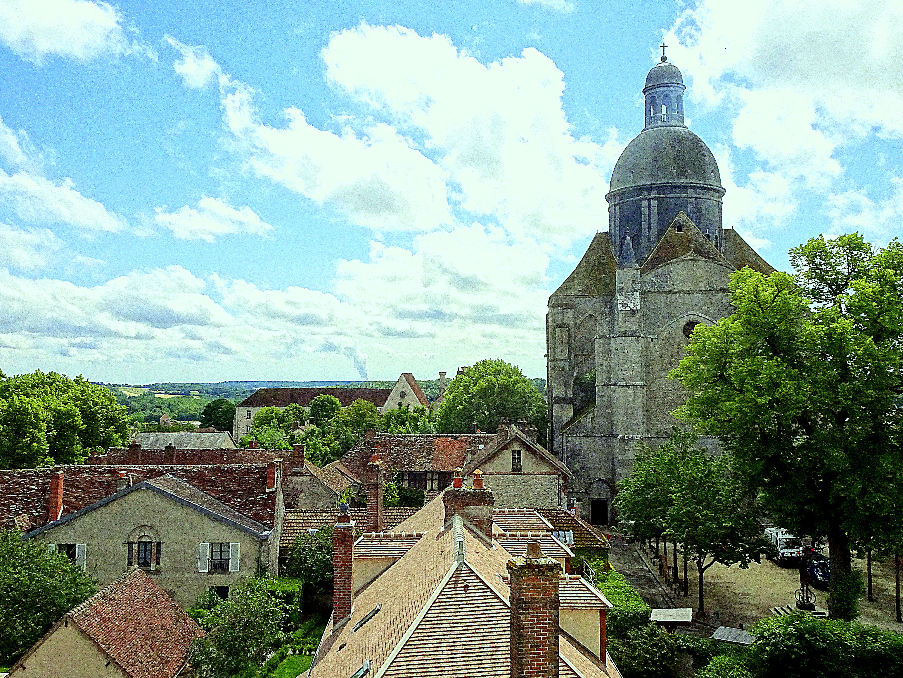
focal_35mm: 31
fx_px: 809
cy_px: 339
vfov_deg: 45.4
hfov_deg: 58.4
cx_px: 452
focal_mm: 5.26
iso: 80
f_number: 6.3
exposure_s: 1/400
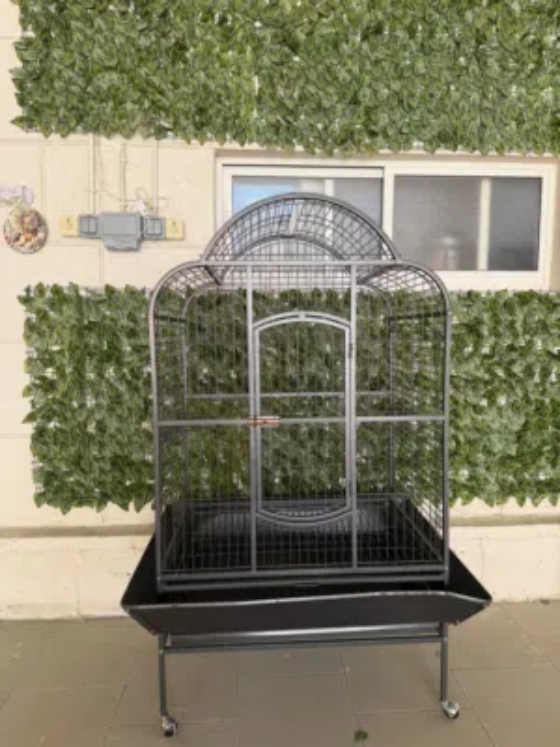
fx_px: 518
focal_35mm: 24
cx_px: 280
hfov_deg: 56.8
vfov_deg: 71.6
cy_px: 374
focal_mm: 6.76
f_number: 1.78
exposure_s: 1/121
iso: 100
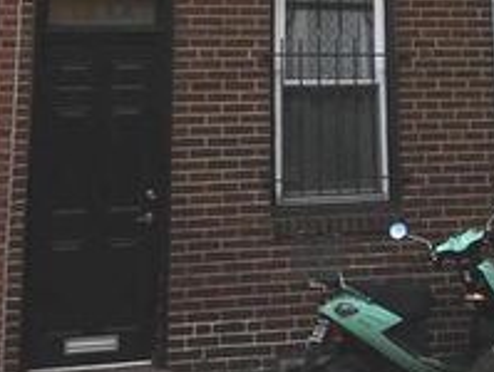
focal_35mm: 97
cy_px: -249
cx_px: 395
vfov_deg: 14.0
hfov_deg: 20.0
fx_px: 1387
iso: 25
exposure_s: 1/705
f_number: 2.2
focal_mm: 4.15
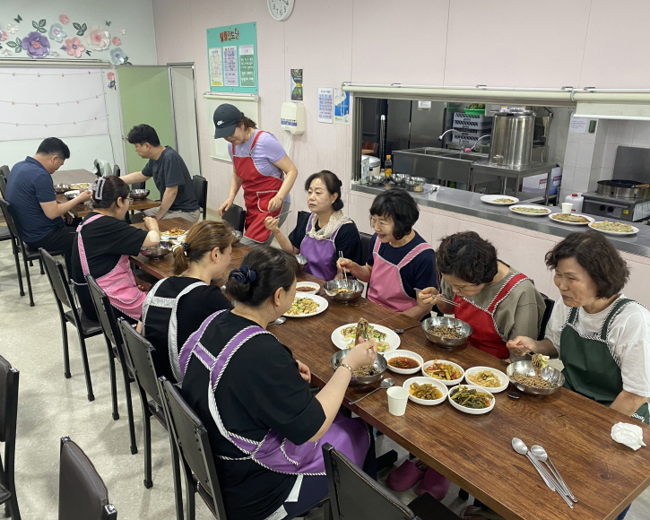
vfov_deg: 51.5
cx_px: 325
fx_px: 539
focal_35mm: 28
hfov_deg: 62.2
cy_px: 256
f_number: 1.8
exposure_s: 1/60
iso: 100
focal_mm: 4.25
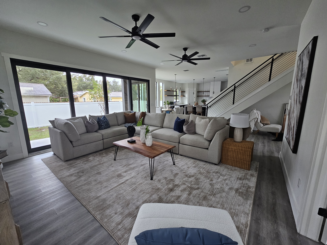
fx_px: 123
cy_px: 122
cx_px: 164
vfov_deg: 89.9
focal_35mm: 13
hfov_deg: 106.2
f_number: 2.2
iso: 160
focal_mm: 2.2
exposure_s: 1/60
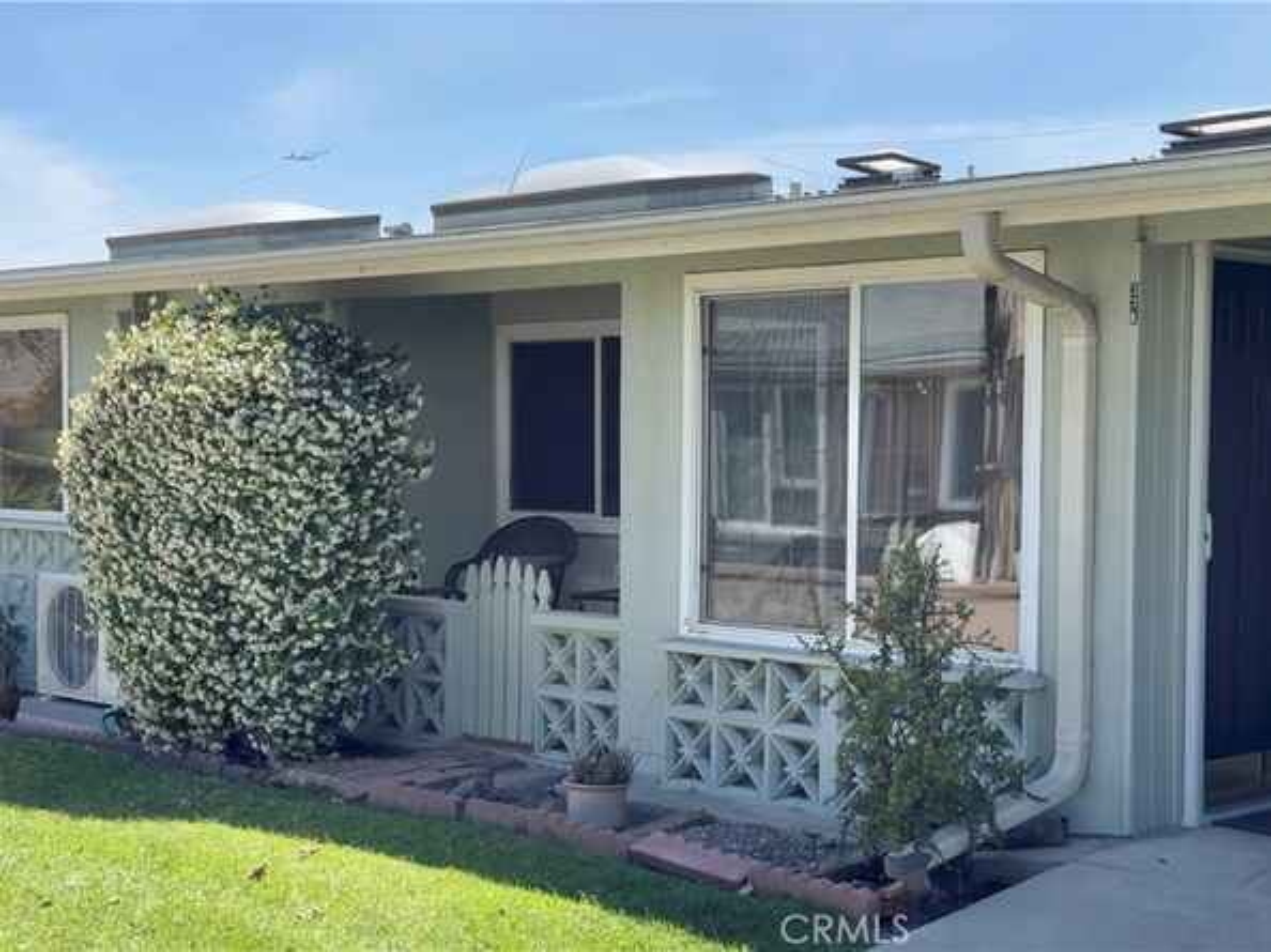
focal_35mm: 43
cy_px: 476
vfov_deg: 33.6
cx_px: 636
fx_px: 1578
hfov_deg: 43.9
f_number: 1.78
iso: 100
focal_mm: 6.76
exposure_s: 1/5376
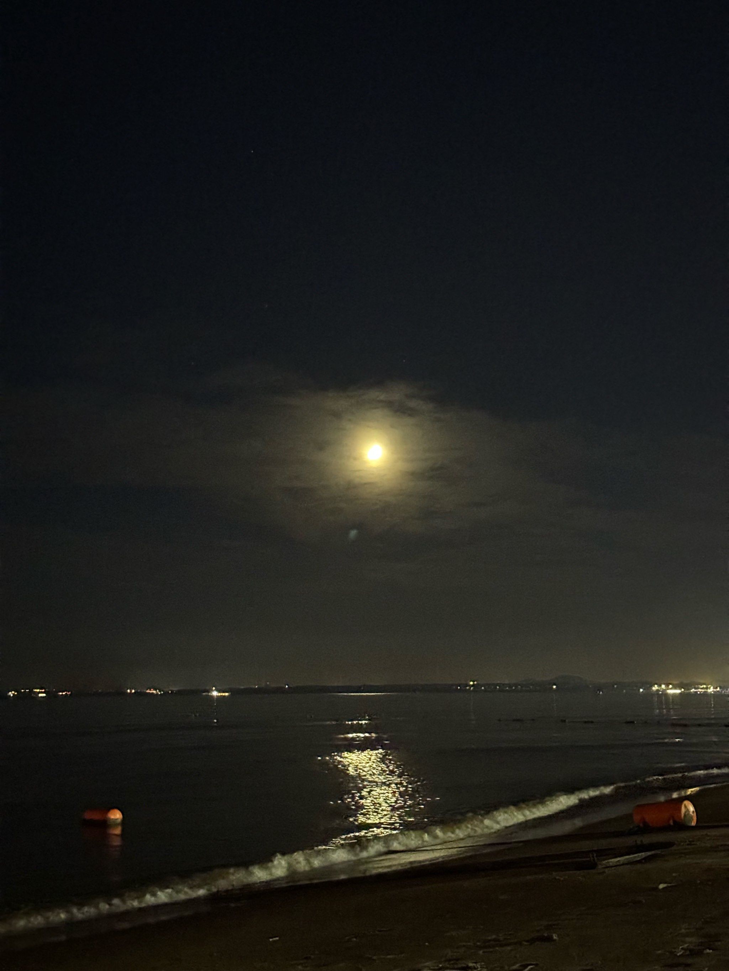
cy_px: 486
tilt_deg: +8.4
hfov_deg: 30.3
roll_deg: -0.1
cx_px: 364
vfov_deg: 39.7
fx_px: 1348
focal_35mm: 48
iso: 4000
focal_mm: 6.76
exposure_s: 1/15
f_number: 1.78
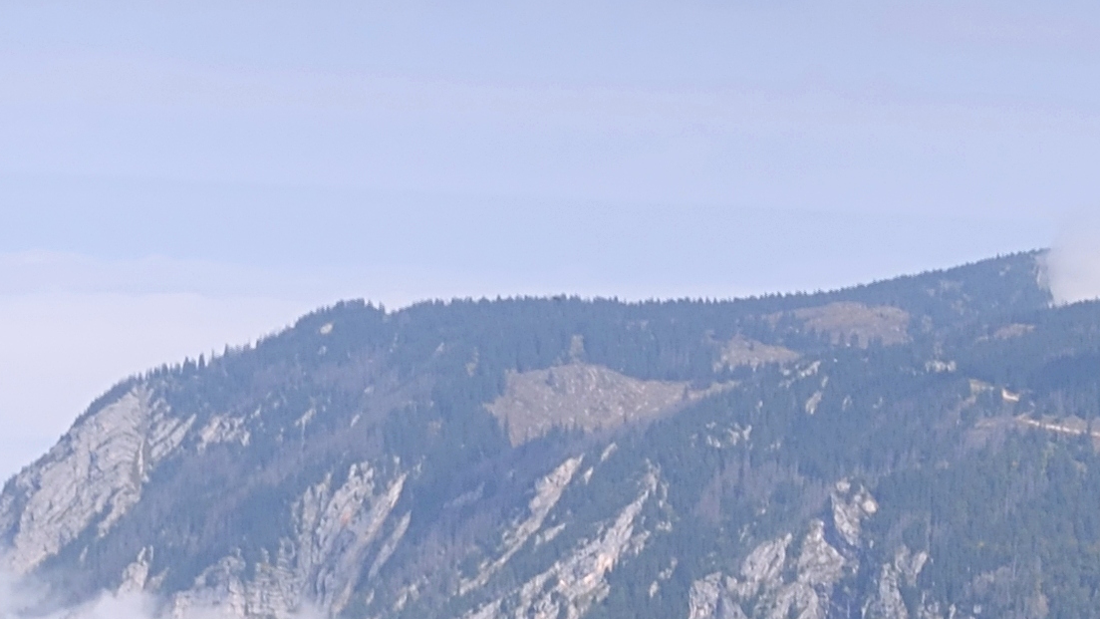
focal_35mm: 168
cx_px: 1316
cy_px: 1413
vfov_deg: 6.9
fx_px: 4900
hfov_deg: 12.5
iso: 160
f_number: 14
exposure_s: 1/125
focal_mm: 24
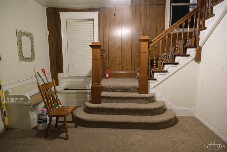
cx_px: 114
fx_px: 145
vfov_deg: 55.1
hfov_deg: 76.1
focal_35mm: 23
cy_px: 76
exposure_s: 1/60
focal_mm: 15
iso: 3200
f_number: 3.5
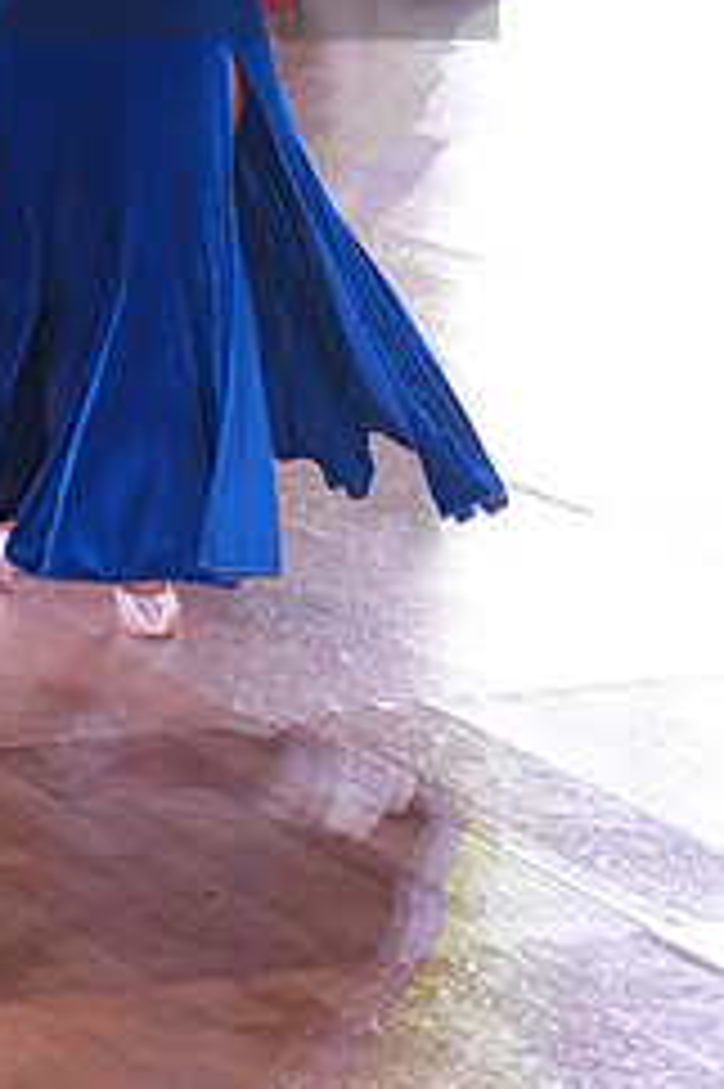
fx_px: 5075
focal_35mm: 168
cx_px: -119
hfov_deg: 8.1
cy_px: -108
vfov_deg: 12.0
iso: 1600
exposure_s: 1/400
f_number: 4
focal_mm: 70
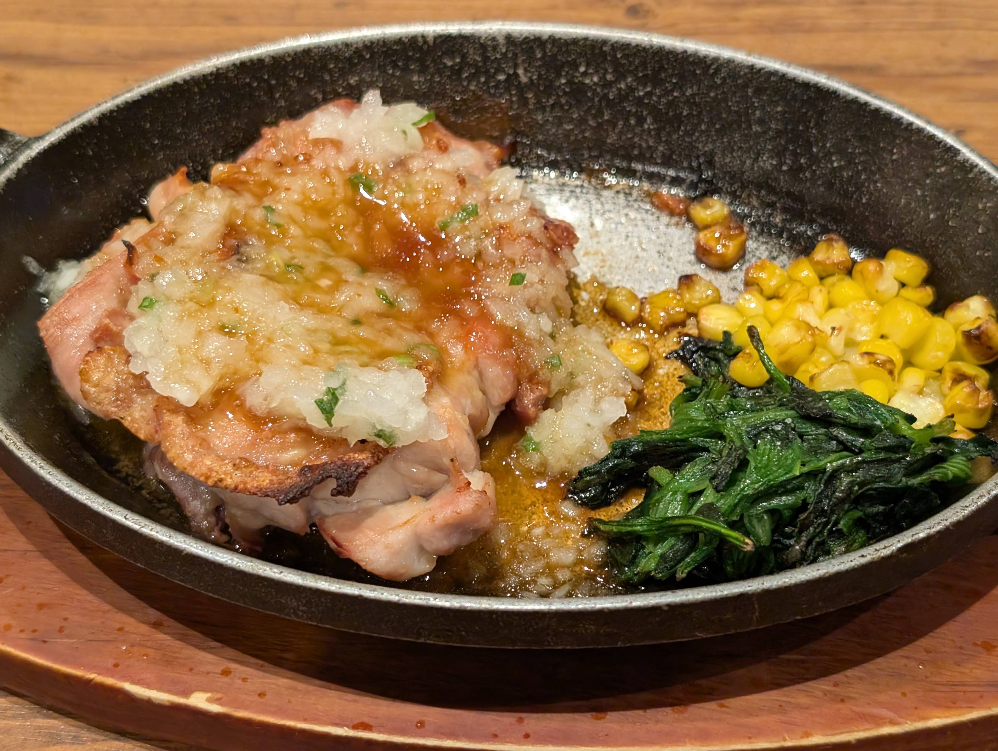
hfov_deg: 38.9
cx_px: 499
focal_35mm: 49
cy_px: 376
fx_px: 1415
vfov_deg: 29.7
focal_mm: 6.9
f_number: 1.68
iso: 789
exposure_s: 1/286
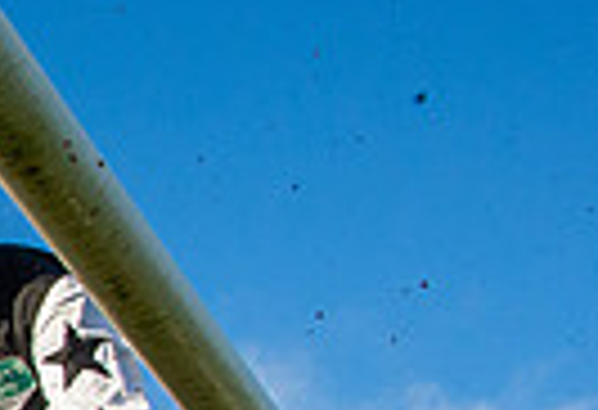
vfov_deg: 14.6
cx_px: -845
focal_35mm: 83
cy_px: 742
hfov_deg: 14.8
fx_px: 1390
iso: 1000
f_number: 9
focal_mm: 16
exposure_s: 1/1600
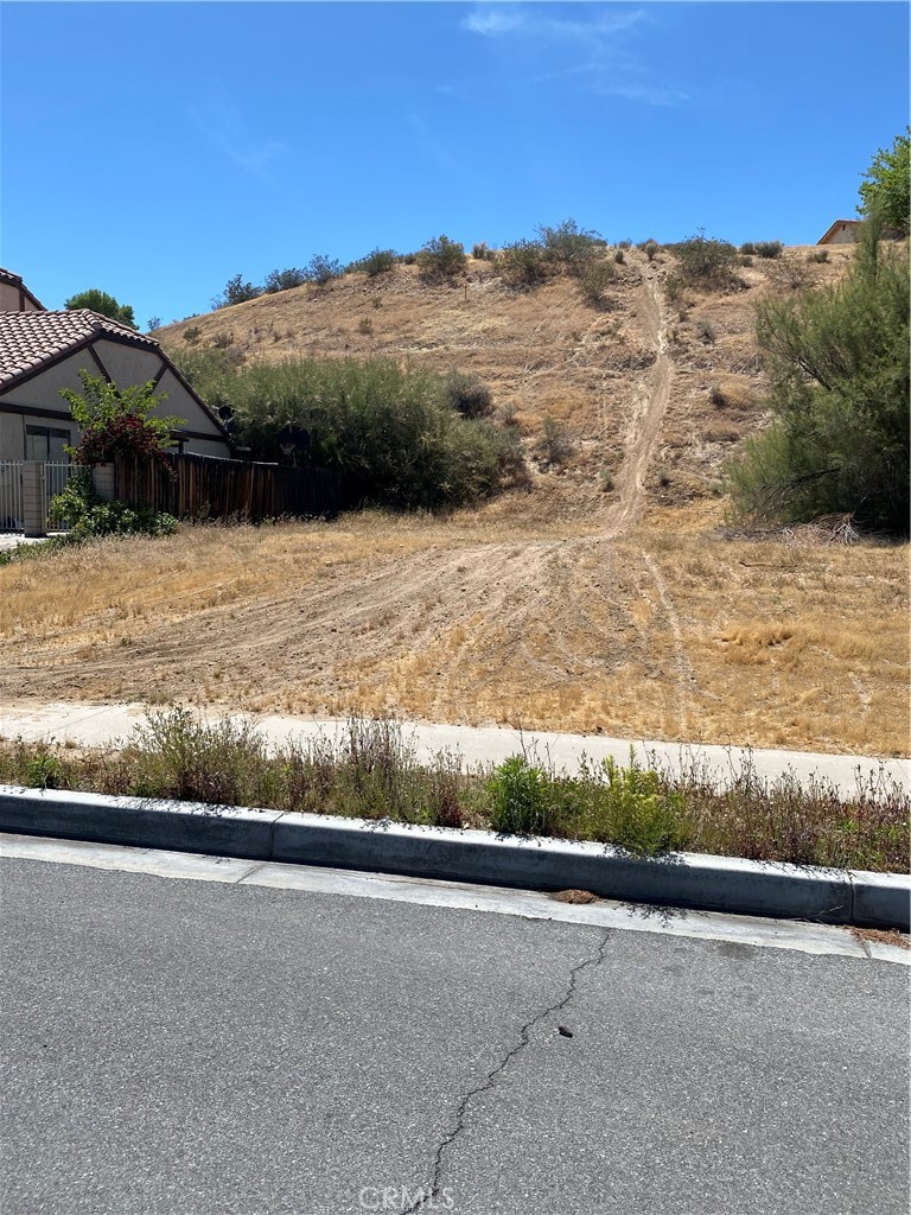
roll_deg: +0.9
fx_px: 912
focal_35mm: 26
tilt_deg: -0.7
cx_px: 456
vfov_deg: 67.3
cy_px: 608
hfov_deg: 53.1
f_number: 1.8
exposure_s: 1/3125
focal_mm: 4.25
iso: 32
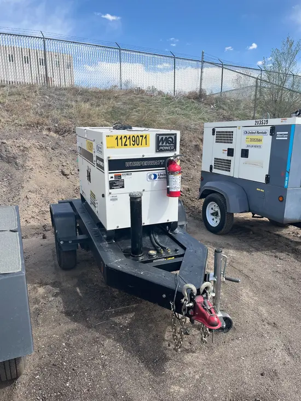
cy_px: 200
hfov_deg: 53.1
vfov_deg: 67.3
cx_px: 150
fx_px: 301
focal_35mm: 26
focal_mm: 5.1
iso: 50
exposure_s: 1/1890
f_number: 1.6
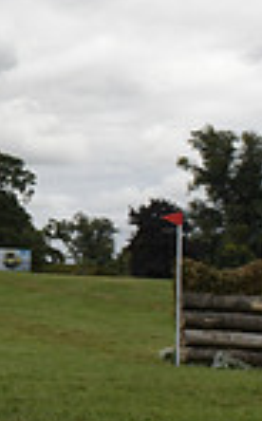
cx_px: -458
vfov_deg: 15.5
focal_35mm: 132
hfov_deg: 8.6
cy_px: -16
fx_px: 1514
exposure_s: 1/4000
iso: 800
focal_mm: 22
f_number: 5.6
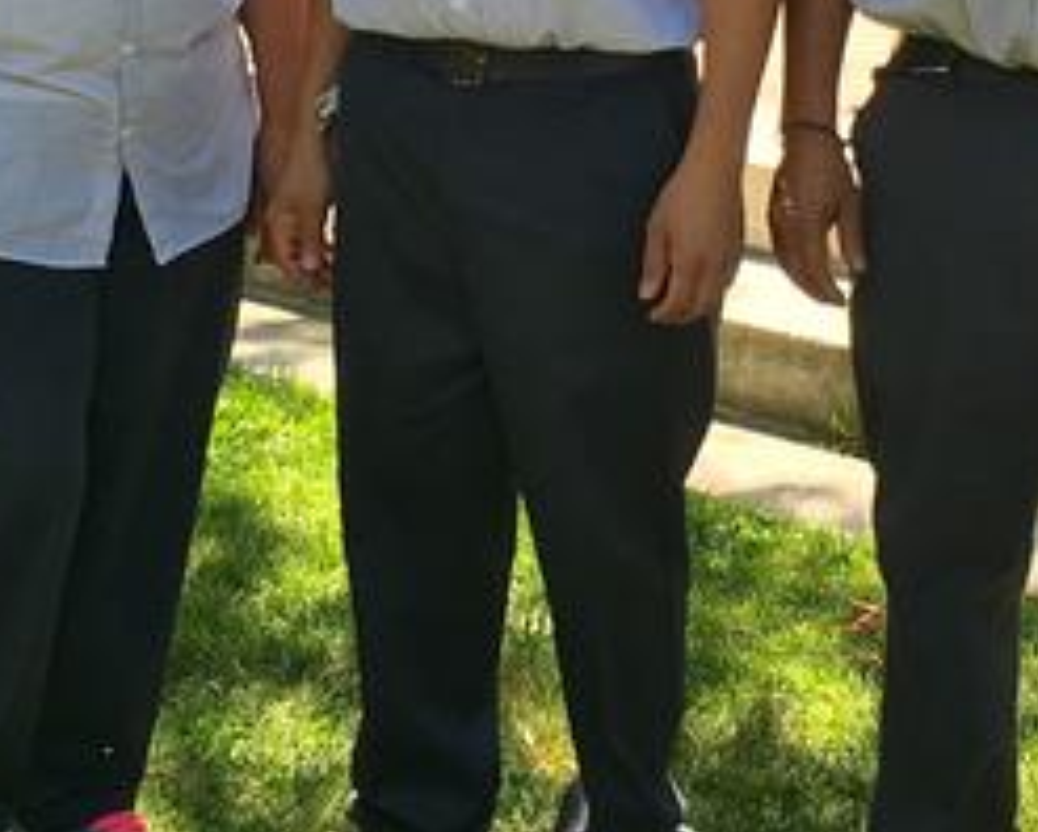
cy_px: -71
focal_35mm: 110
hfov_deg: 17.4
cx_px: 416
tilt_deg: -6.1
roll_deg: +0.0
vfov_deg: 13.7
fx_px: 3382
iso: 25
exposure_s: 1/204
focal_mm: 4.15
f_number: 2.2
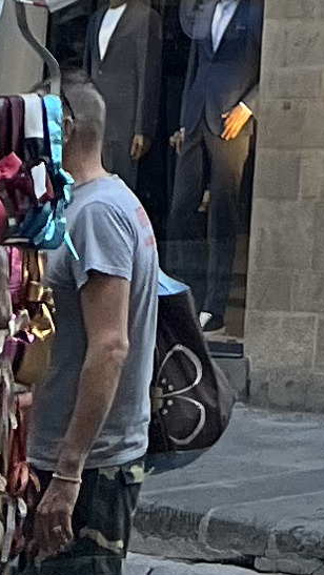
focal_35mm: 207
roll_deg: +2.0
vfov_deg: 8.4
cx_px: 847
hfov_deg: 5.6
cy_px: -1270
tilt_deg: +20.5
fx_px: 3159
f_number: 1.5
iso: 50
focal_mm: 5.7
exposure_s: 1/436
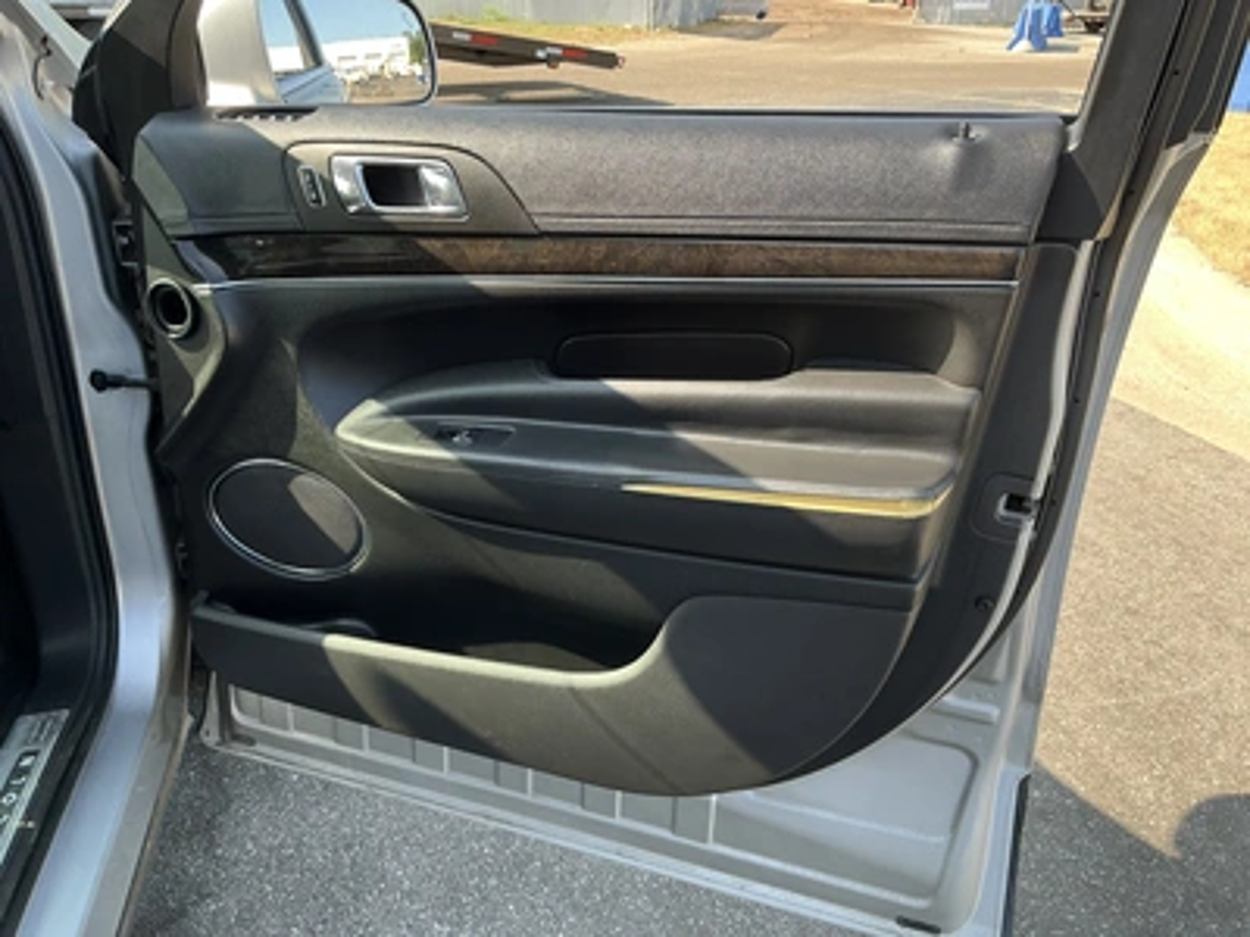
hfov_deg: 63.4
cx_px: 625
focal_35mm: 28
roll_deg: -0.6
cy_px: 468
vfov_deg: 49.7
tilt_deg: -25.4
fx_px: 1011
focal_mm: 3
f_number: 1.8
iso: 20
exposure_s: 1/152
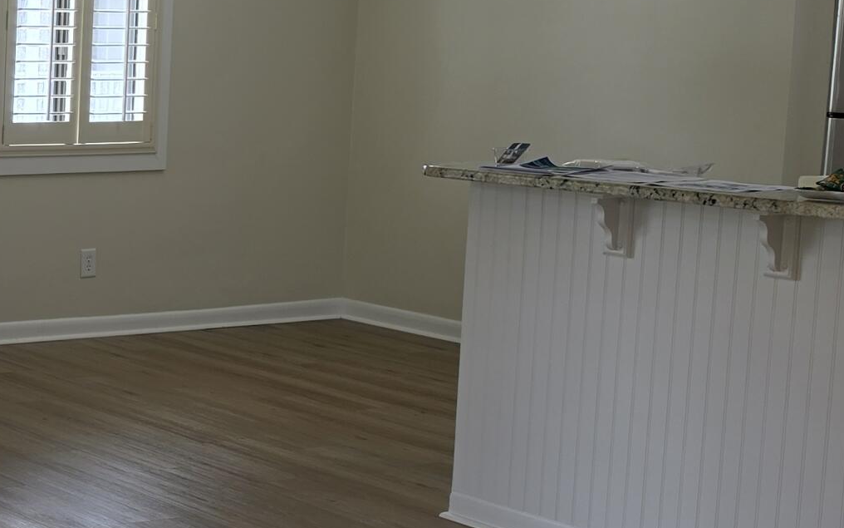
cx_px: -293
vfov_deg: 18.1
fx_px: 1656
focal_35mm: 72
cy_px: 178
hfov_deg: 24.4
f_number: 1.4
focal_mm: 6.5
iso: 20
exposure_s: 1/120
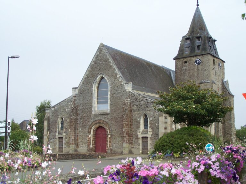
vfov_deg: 24.8
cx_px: 123
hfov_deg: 32.7
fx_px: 419
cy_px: 92
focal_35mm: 59
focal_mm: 9.8
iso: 80
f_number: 3.1
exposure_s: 1/500
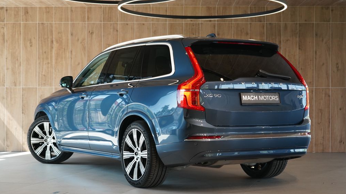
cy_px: 105
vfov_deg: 18.3
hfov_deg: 31.9
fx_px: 606
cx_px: 174
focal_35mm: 66
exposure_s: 1/160
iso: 2500
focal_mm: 62
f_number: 5.6
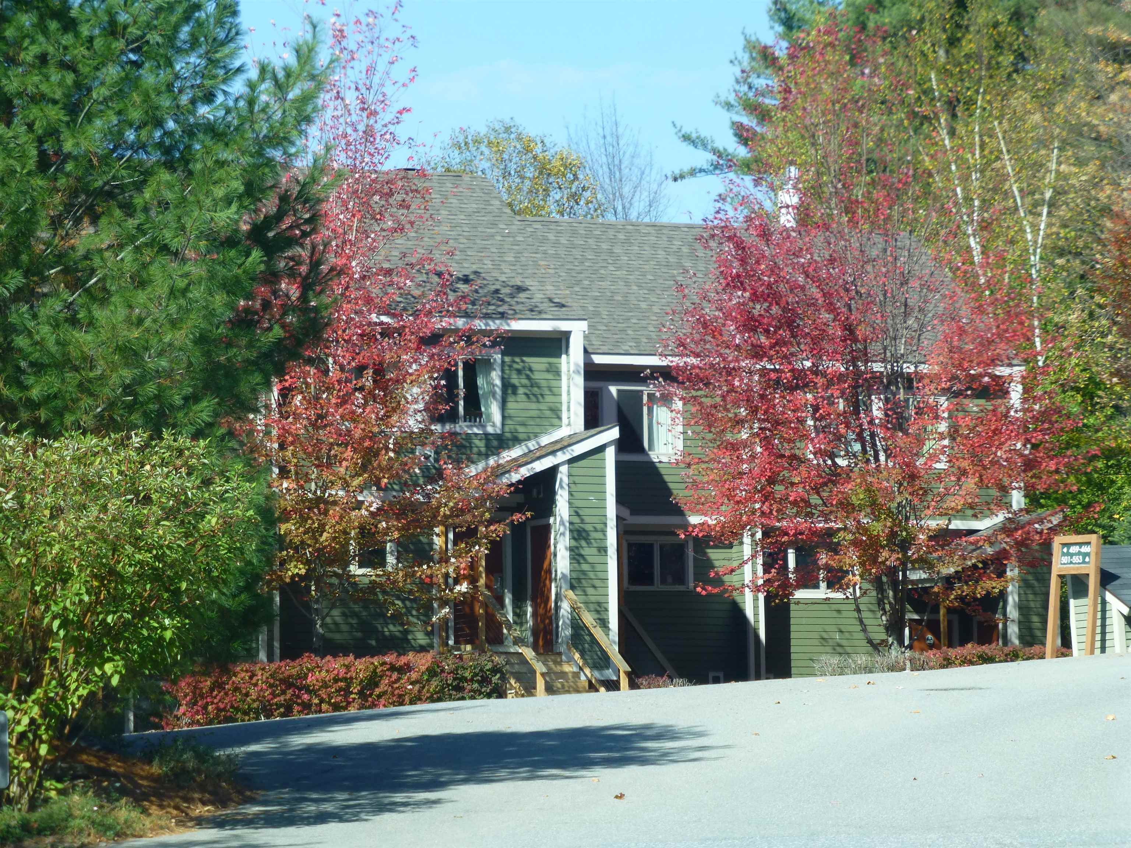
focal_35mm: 137
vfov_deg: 10.8
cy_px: 424
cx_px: 566
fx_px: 4476
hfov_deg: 14.4
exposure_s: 1/200
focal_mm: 24.4
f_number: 5.4
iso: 100
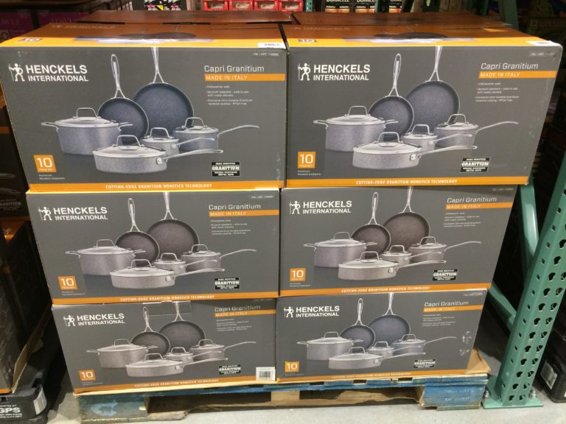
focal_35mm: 29
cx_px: 283
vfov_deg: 48.2
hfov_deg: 61.7
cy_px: 212
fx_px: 474
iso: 200
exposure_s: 1/33
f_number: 2.2
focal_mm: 4.15
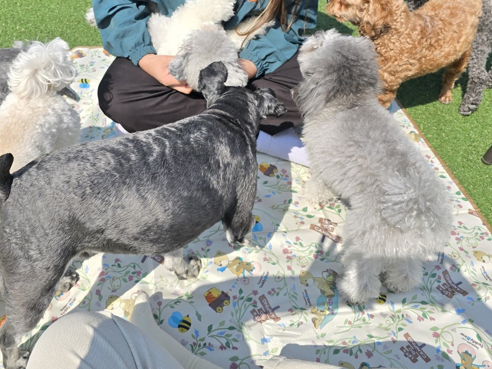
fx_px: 498
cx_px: 202
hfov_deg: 52.3
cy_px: 89
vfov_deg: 39.5
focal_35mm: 35
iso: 12
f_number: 1.7
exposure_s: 1/638
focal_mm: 6.3
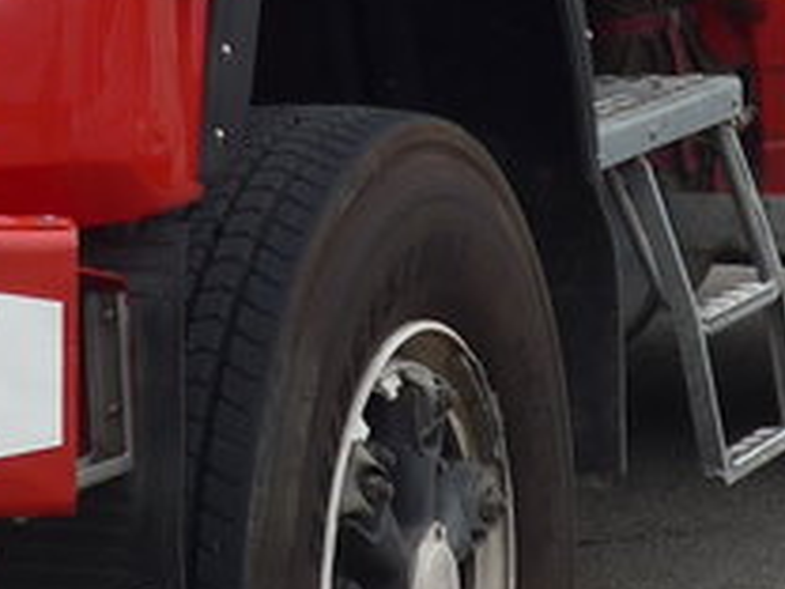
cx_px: -143
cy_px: -351
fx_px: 5352
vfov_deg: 6.2
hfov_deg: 8.3
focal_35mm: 236
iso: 80
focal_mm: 8.4
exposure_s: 1/800
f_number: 2.8
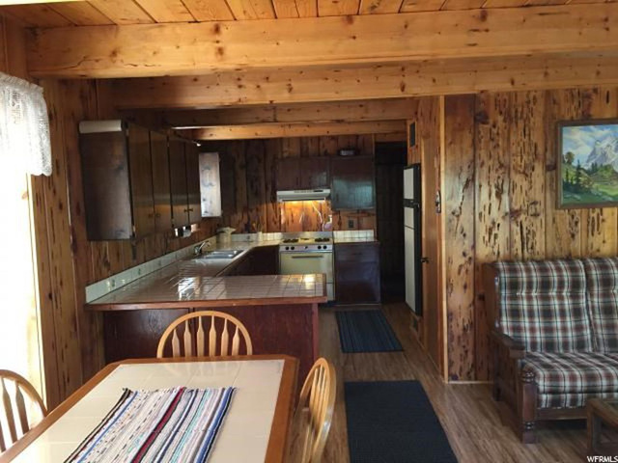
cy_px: 232
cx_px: 309
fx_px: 518
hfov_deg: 61.7
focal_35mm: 29
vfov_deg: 48.2
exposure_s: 1/30
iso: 125
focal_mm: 4.15
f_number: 2.2
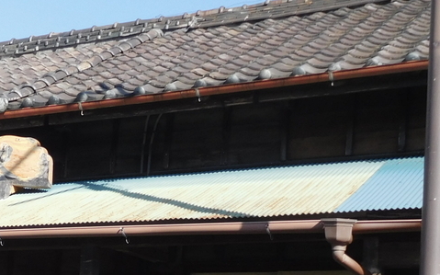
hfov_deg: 22.3
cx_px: -100
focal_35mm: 85
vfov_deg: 14.9
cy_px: 327
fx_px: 1019
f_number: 3.6
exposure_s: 1/640
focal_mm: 5.7
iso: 125
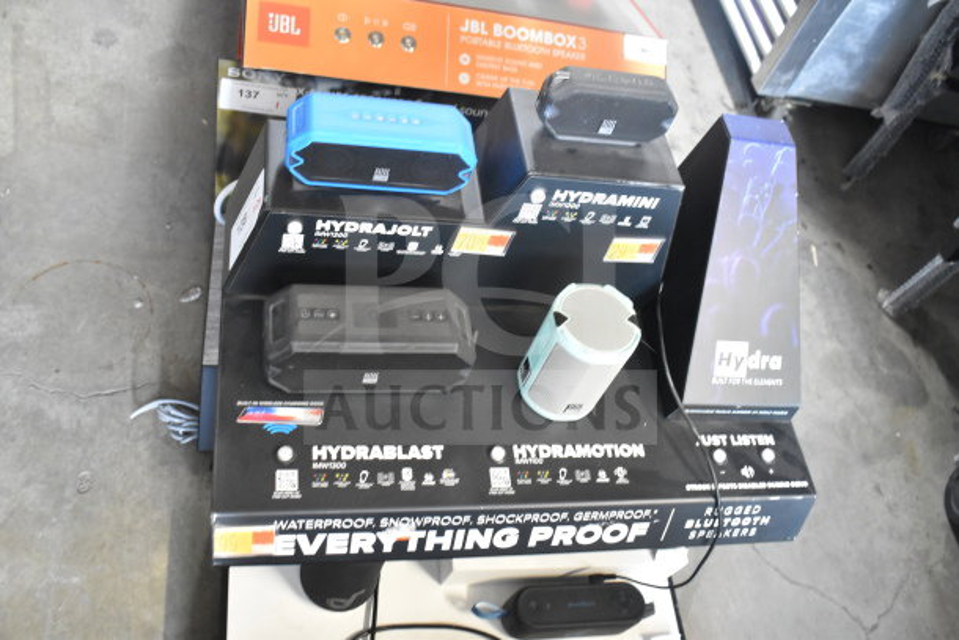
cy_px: 320
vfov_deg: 41.7
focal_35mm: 32
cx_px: 480
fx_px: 839
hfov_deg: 59.5
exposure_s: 1/30
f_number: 3.8
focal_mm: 21
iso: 4000
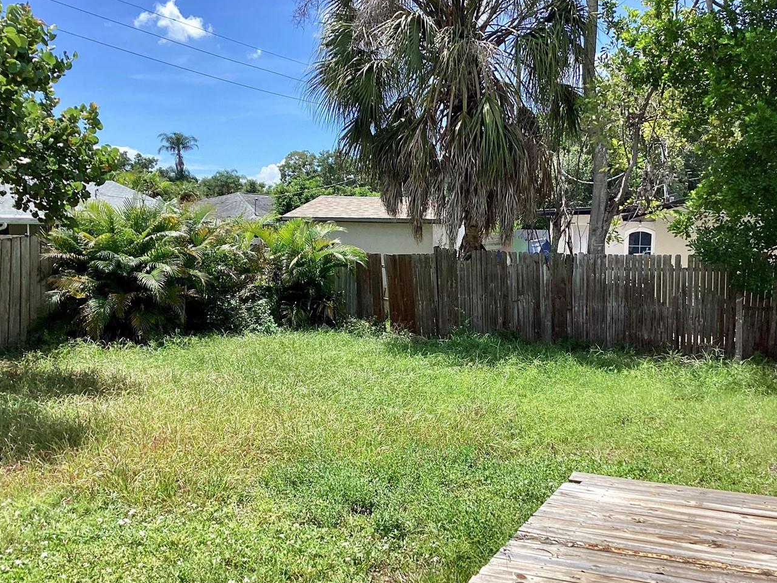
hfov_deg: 47.9
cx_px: 380
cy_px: 321
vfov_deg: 36.8
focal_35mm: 39
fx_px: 875
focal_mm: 3.3
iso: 25
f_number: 2.4
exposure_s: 1/1006
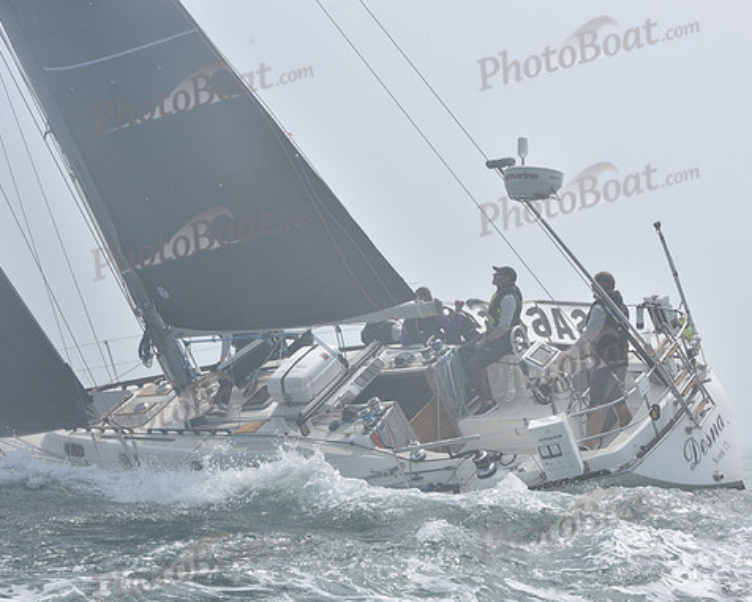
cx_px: 397
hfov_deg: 23.8
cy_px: 299
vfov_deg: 19.2
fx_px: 1781
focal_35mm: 80
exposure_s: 1/800
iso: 320
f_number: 11
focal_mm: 70
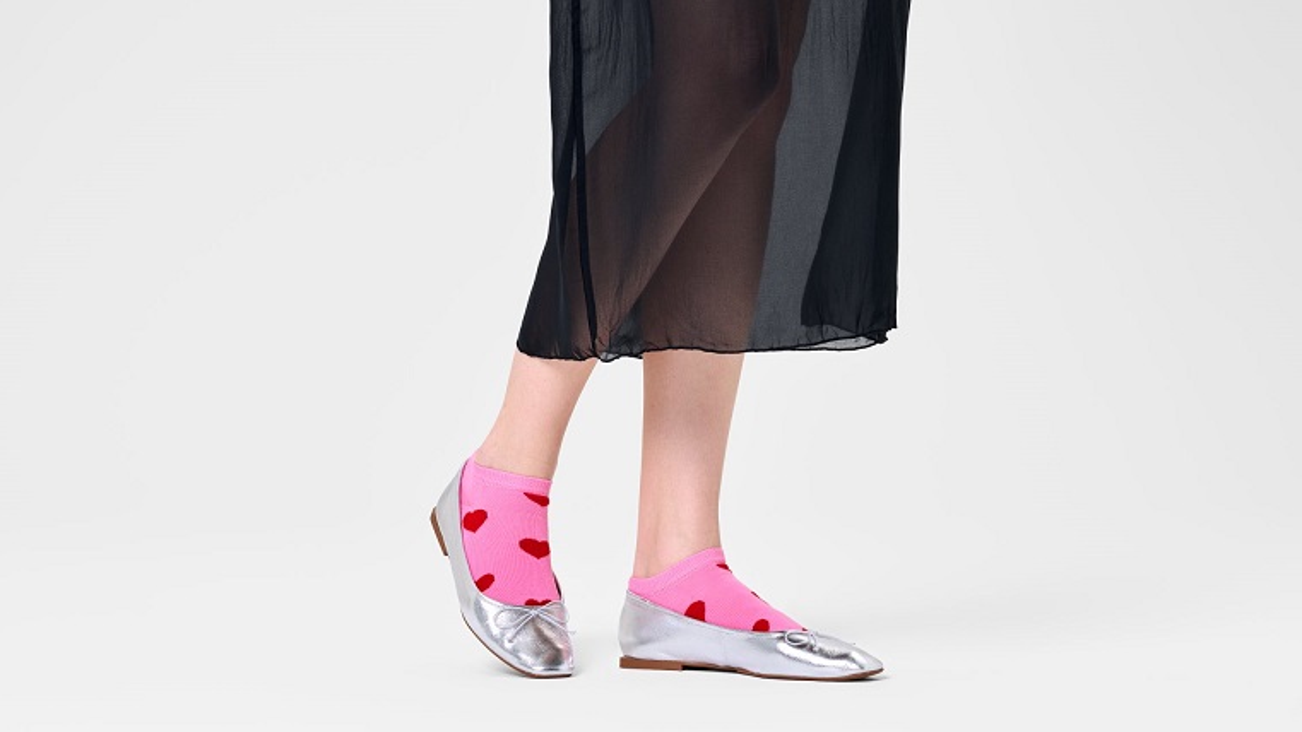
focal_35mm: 111
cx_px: 650
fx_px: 3832
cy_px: 298
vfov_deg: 10.9
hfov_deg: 19.3
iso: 100
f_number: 13
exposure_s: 1/125
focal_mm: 105
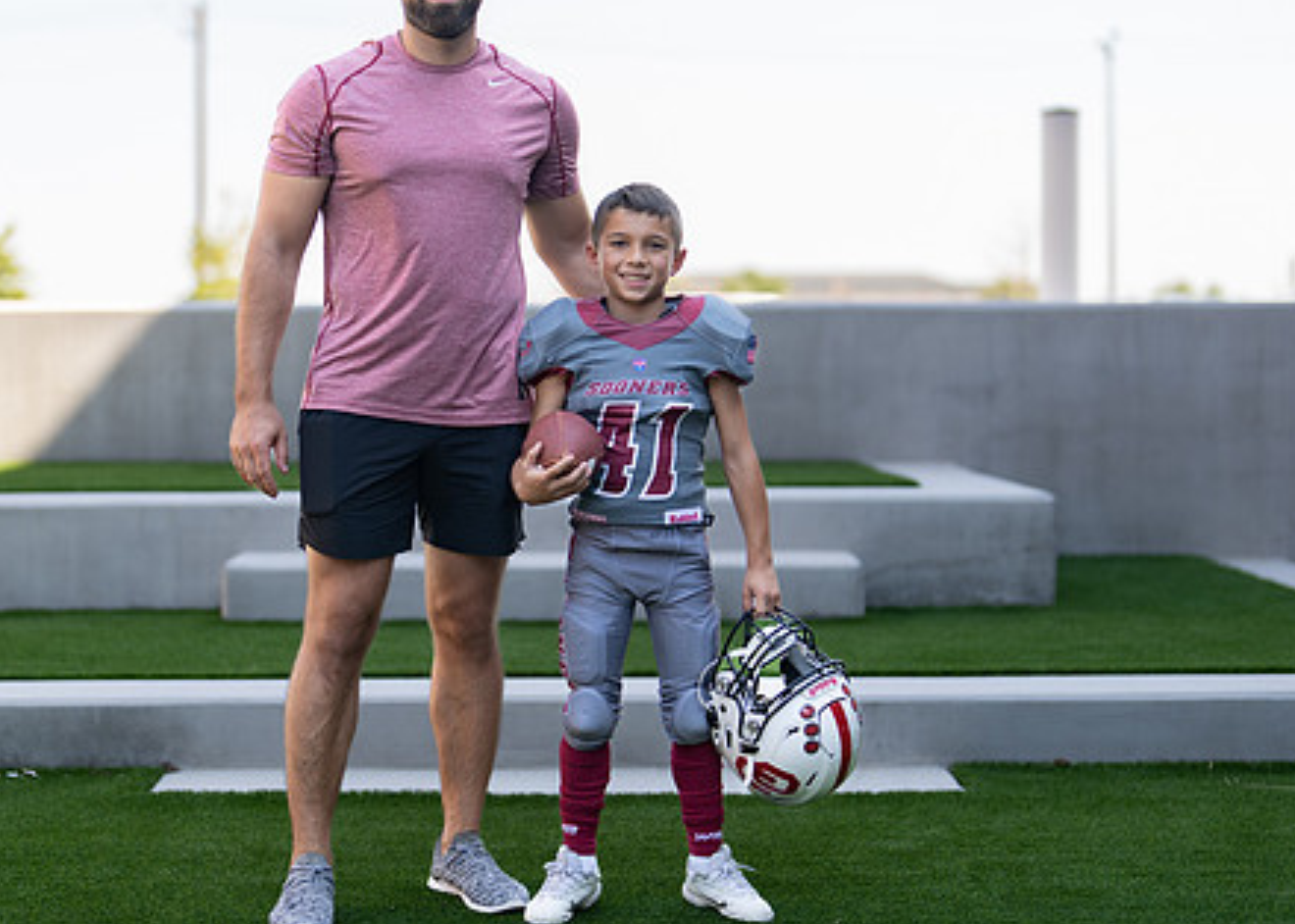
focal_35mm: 77
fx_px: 2831
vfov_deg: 18.5
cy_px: 433
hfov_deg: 25.7
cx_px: 575
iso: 100
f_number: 1.2
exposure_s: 1/2000
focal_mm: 50
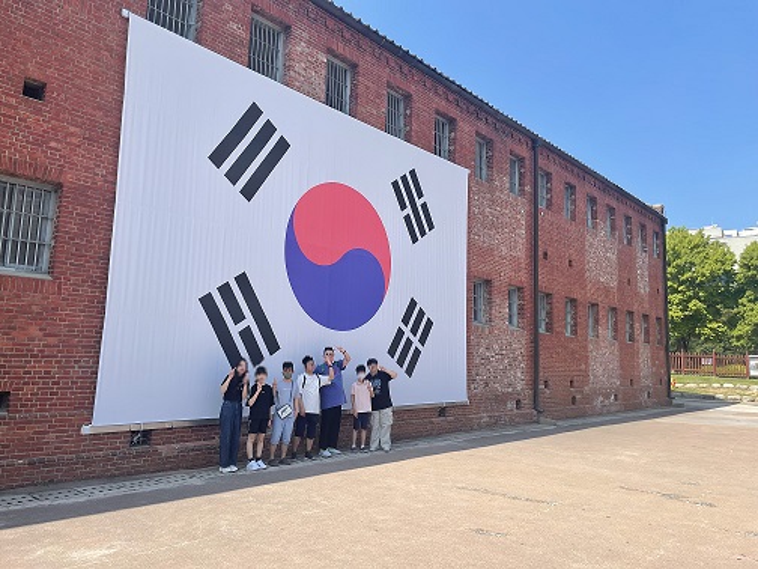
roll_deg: -1.9
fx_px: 569
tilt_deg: +7.4
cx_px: 379
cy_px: 284
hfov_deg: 67.3
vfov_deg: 53.1
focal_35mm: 26
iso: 32
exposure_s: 1/2304
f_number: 1.6
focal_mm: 4.2
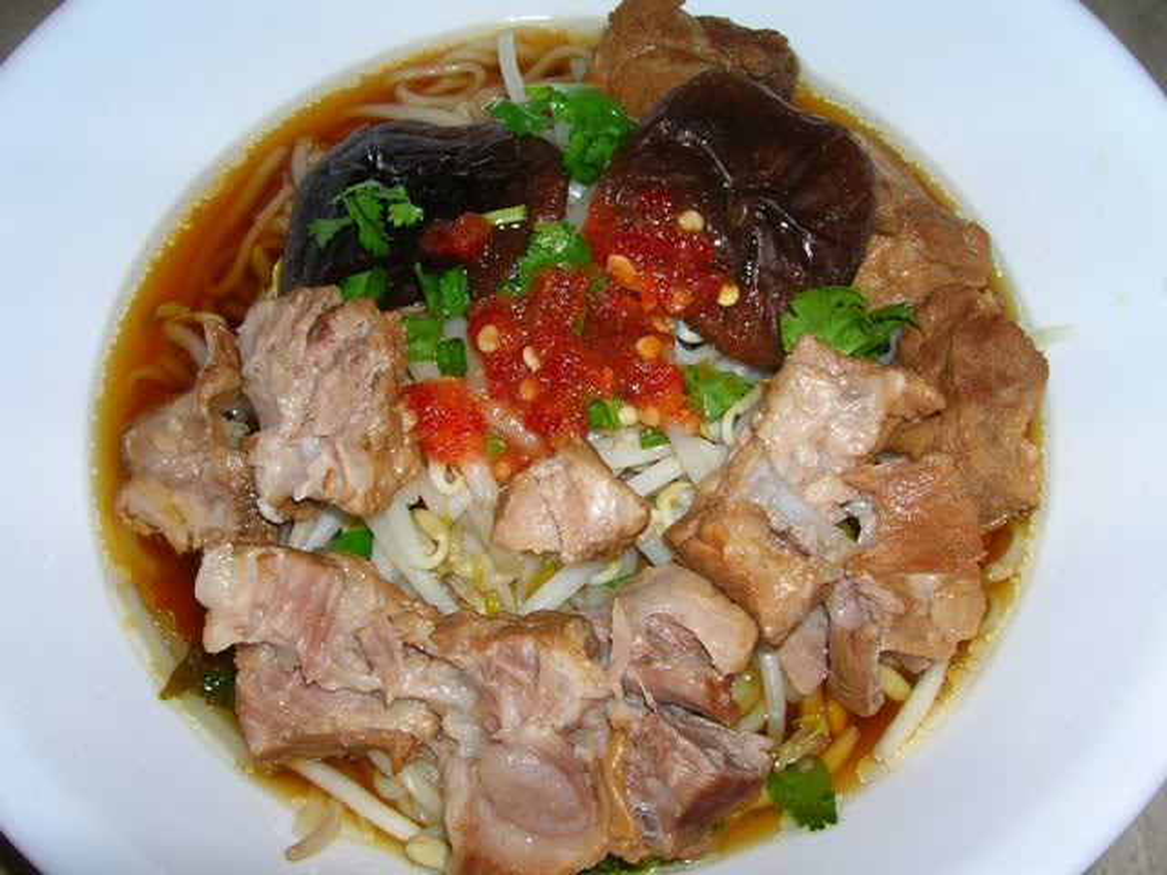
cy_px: 438
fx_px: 1146
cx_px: 584
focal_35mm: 34
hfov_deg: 54.0
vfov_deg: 41.8
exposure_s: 1/60.1
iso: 50
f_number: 4.9
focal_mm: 5.7
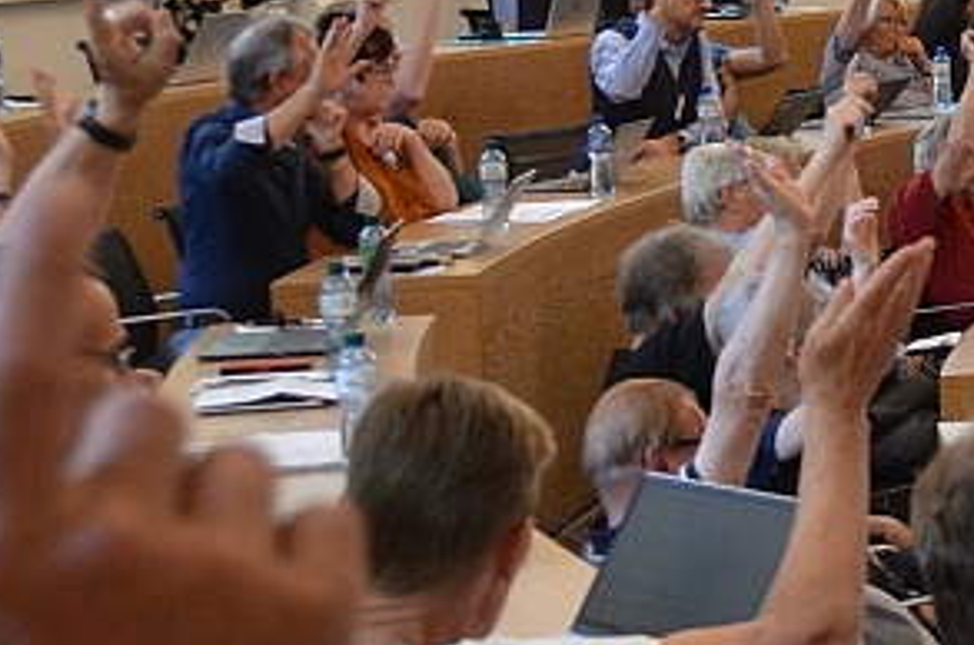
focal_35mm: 144
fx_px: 3888
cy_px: 303
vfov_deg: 9.5
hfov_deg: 12.8
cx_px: 1838
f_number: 4
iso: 720
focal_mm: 22
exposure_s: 1/60
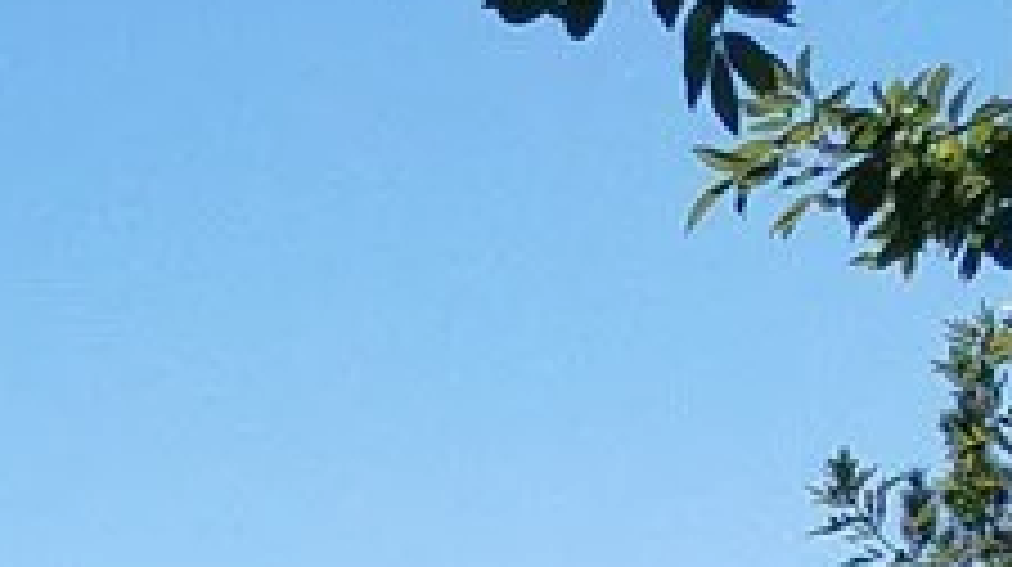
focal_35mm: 129
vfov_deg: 8.1
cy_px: 1678
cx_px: -1282
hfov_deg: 13.2
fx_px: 3458
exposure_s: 1/3472
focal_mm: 4.2
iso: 50
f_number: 1.7
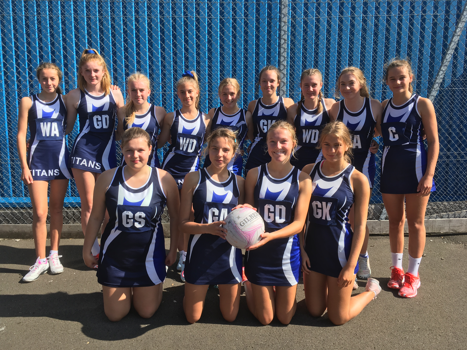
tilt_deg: -8.1
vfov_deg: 48.2
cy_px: 175
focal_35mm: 29
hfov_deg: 61.7
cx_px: 234
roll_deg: +0.1
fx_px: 391
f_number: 2.2
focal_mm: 4.15
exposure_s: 1/1099
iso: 25
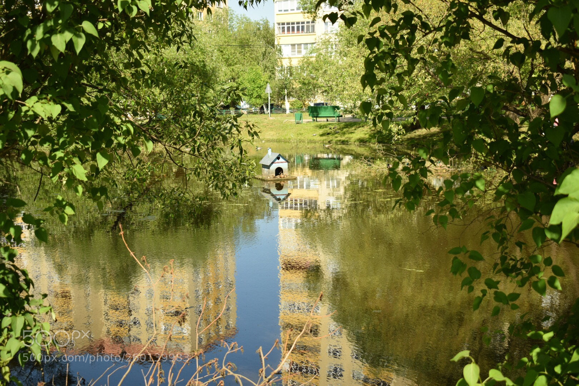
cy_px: 193
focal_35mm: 48
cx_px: 290
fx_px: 772
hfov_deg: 41.1
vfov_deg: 28.1
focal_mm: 32
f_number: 5.6
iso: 100
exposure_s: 1/320
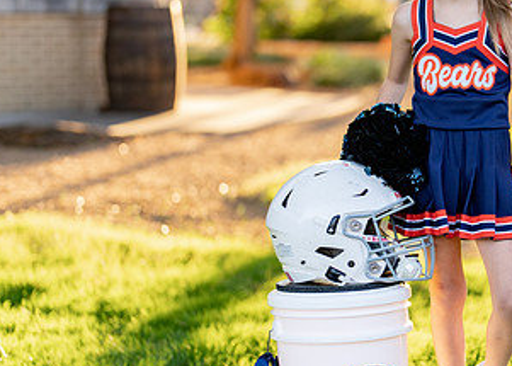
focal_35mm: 105
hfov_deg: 18.7
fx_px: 1527
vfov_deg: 13.7
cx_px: 449
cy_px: 168
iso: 100
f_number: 1.2
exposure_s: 1/400
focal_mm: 50
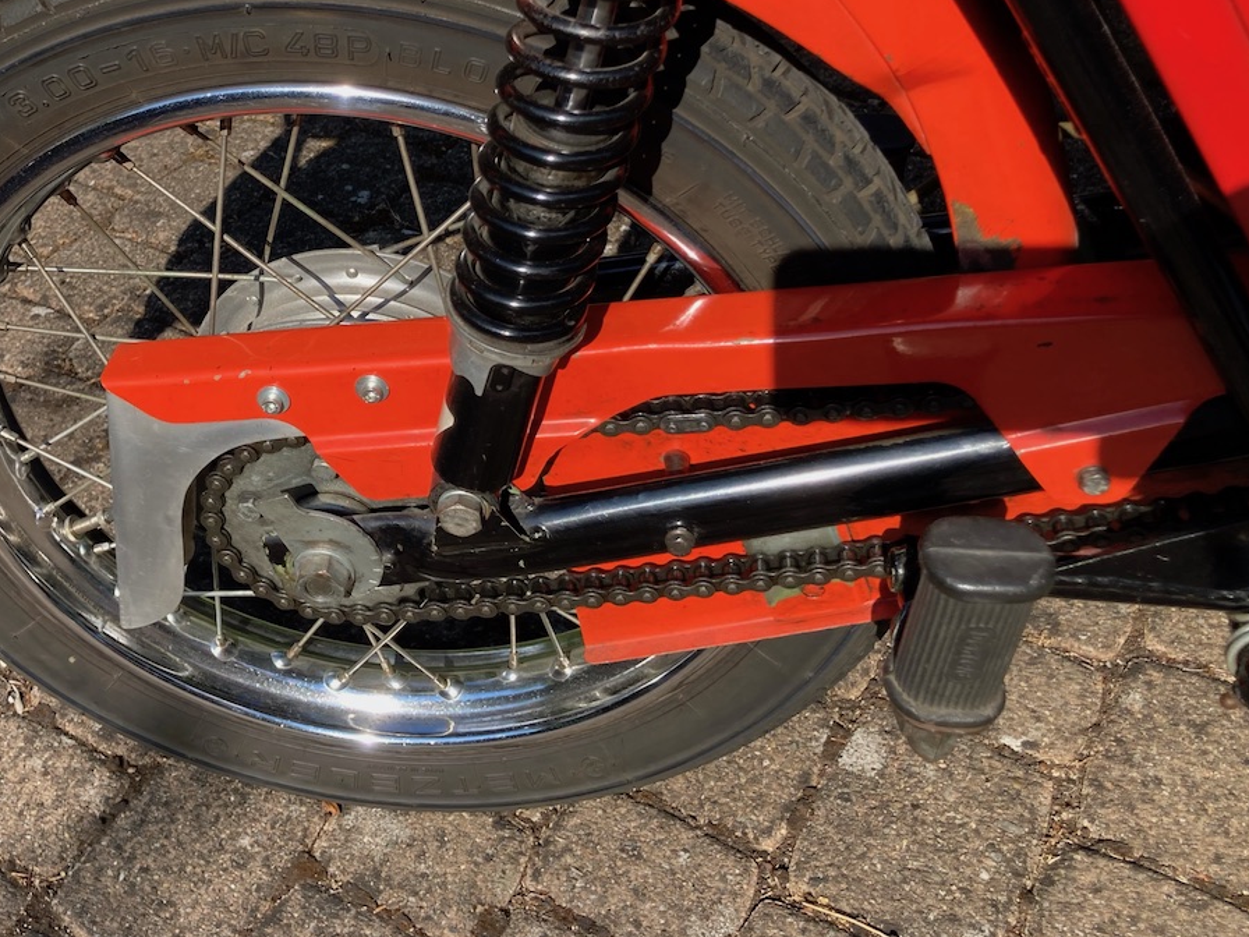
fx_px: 1443
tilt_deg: -34.1
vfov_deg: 35.6
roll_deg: +6.8
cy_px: 308
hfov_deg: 46.0
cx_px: 400
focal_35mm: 40
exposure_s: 1/873
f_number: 1.8
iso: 20
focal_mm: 3.99
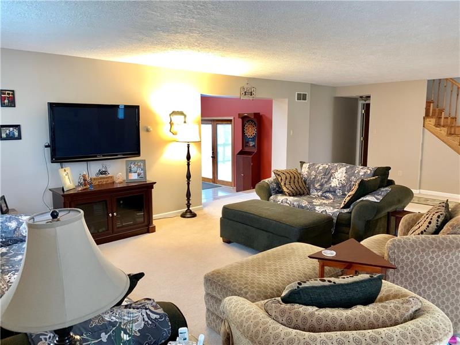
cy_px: 172
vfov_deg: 53.1
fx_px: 346
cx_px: 230
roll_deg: +0.3
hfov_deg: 67.3
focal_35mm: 26
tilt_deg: -8.2
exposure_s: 1/24
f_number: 1.8
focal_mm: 4.25
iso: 800
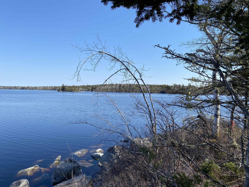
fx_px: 187
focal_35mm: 26
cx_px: 124
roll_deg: -2.1
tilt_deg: -1.0
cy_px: 94
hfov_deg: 67.3
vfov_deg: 53.1
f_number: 1.8
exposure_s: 1/2688
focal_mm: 4.25
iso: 32
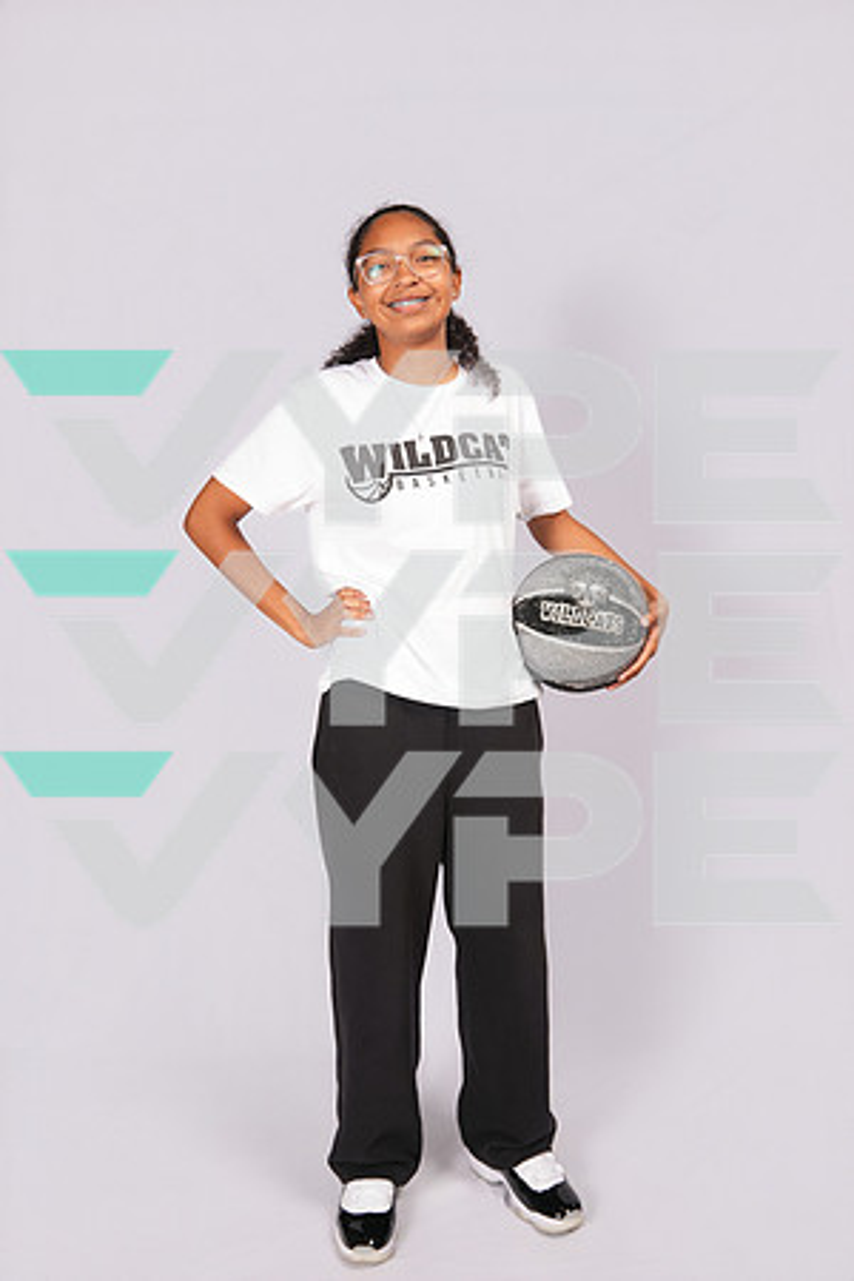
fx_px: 996
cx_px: 427
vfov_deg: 65.5
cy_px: 640
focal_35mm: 28
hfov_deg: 46.4
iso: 250
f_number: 8
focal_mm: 28
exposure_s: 1/200
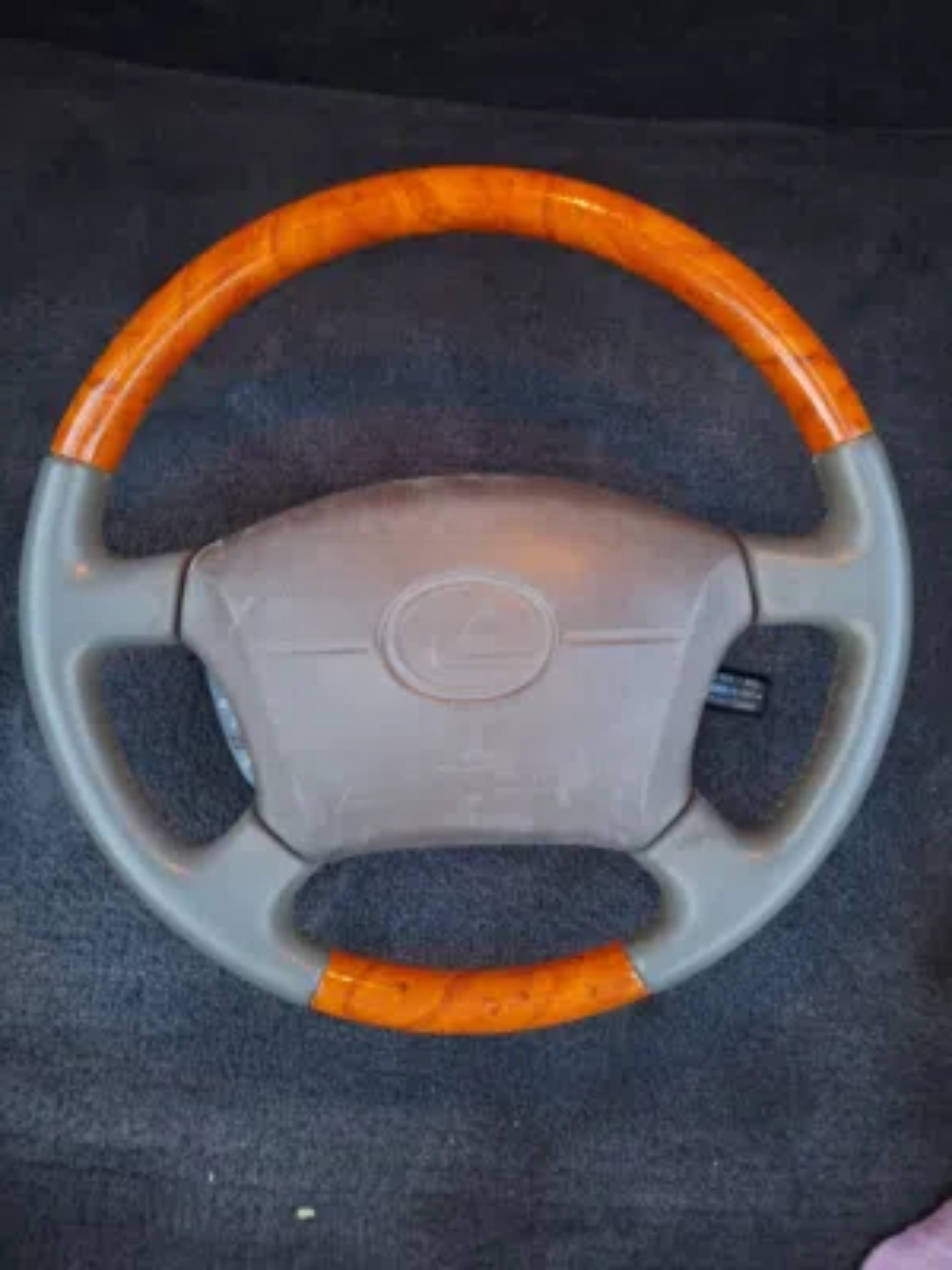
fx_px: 843
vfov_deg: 73.9
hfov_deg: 58.9
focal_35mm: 23
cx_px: 476
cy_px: 635
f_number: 1.8
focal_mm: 5.54
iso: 640
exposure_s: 1/20
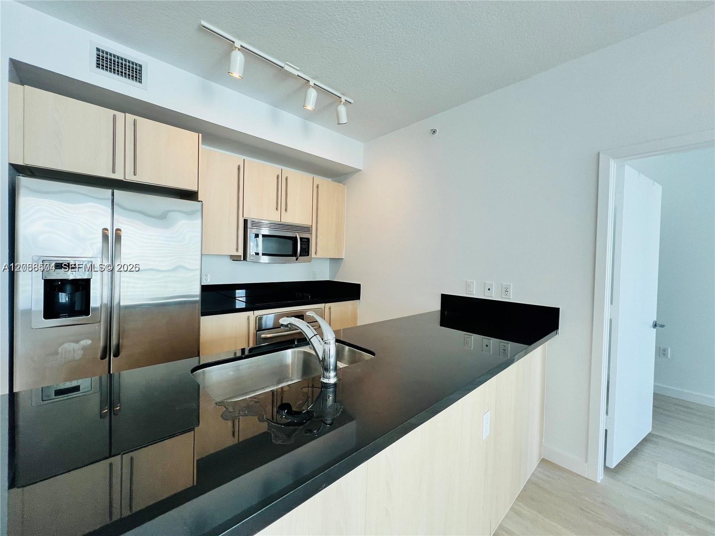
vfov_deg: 89.9
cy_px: 268
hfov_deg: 106.2
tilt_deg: -2.0
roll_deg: -2.3
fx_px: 269
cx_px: 358
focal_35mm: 13
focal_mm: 1.57
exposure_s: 1/120
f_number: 1.8
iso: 80
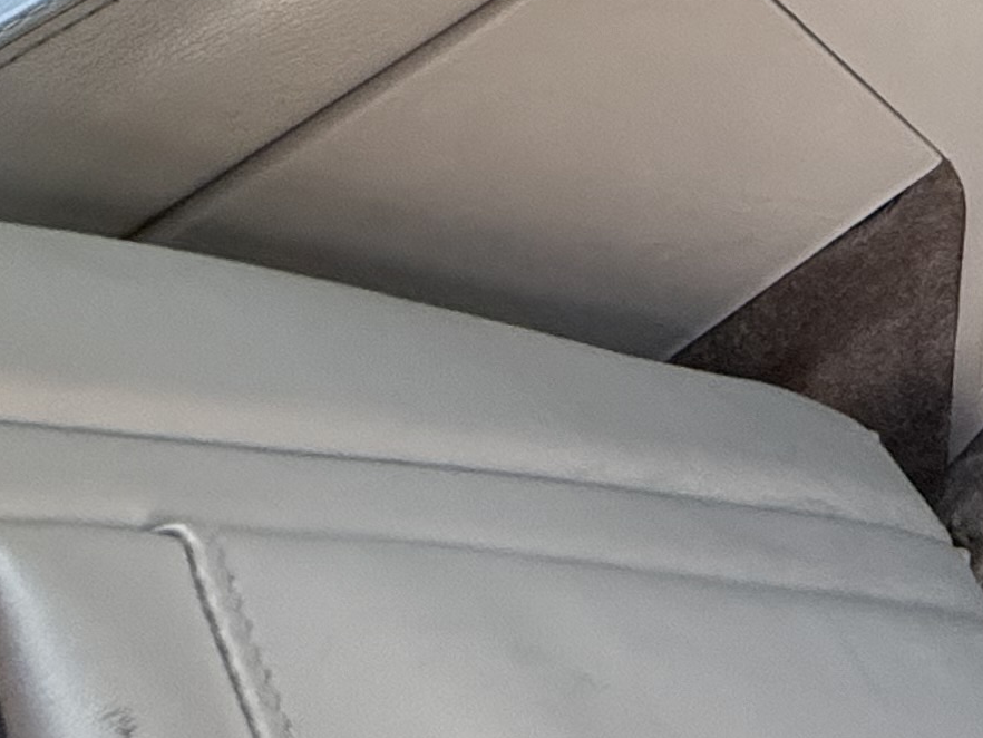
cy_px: -864
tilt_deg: -29.1
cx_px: 1902
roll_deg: +5.1
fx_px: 1818
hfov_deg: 19.5
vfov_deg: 16.0
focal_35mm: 64
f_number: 2.2
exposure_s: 1/99
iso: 200
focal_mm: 2.22
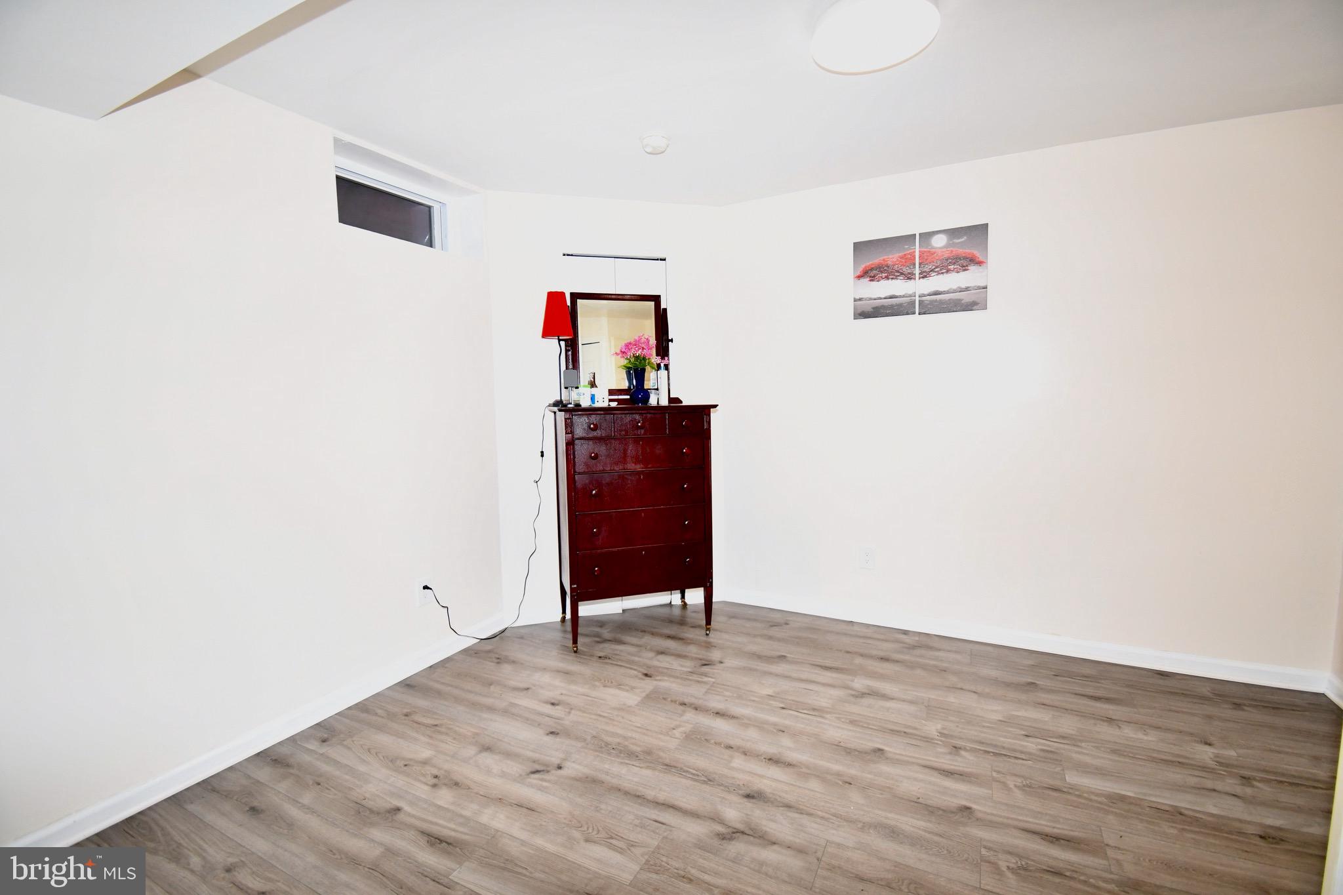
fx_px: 559
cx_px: 672
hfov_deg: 100.4
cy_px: 448
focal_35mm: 15
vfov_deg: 77.3
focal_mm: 10
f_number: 4.5
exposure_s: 1/60
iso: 1250
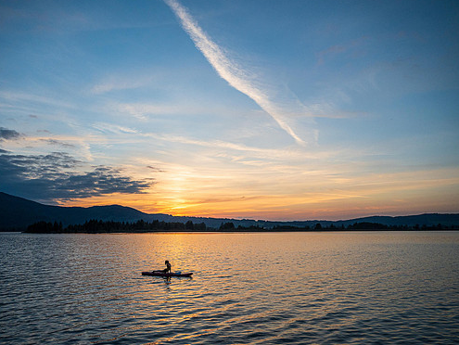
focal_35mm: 27
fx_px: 358
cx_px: 210
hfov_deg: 65.2
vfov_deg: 51.4
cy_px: 172
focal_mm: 24
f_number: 4
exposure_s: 1/4000
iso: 1000
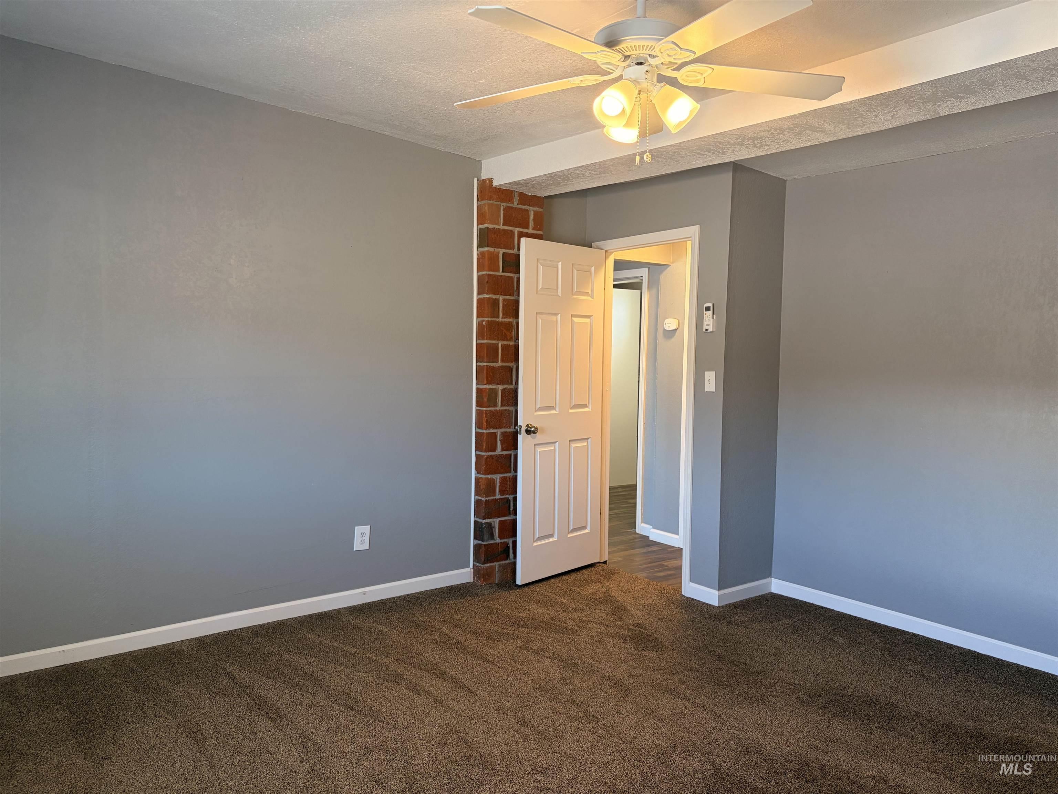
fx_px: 795
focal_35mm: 26
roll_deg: -0.5
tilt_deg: -2.4
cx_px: 529
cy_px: 397
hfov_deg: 67.3
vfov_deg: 53.1
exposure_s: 1/120
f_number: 1.6
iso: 160
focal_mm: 5.96
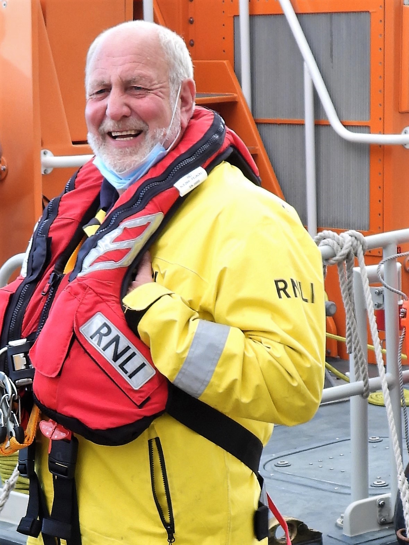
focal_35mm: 44
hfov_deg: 32.9
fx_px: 693
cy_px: 272
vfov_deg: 42.9
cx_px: 204
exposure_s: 1/40
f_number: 3.2
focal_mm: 7.9
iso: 100
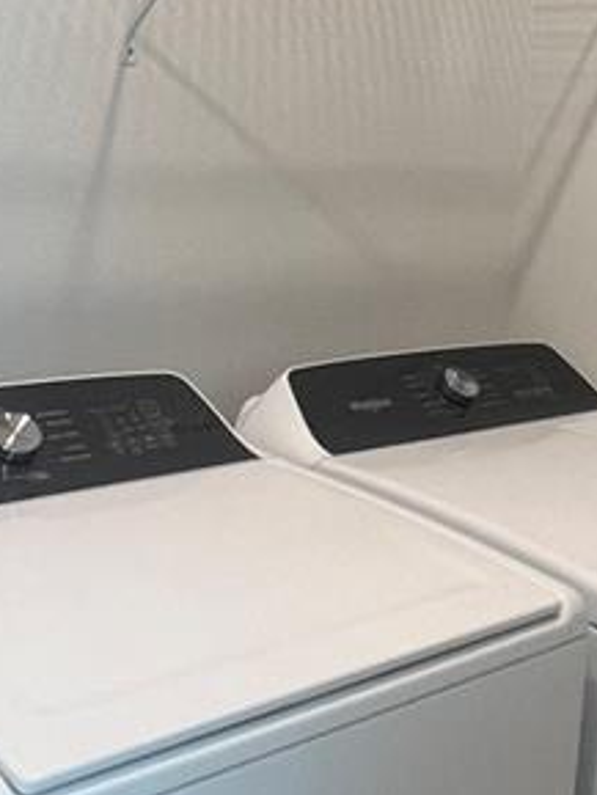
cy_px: 347
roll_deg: -2.6
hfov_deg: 27.0
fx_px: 1241
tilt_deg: -10.7
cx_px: 338
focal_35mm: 54
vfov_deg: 35.5
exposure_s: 1/120
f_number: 1.8
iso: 200
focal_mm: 1.57
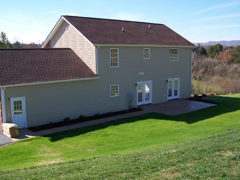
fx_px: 277
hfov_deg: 46.8
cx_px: 120
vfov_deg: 36.0
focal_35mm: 40
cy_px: 90
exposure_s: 1/800
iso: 80
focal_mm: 6.7
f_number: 2.8
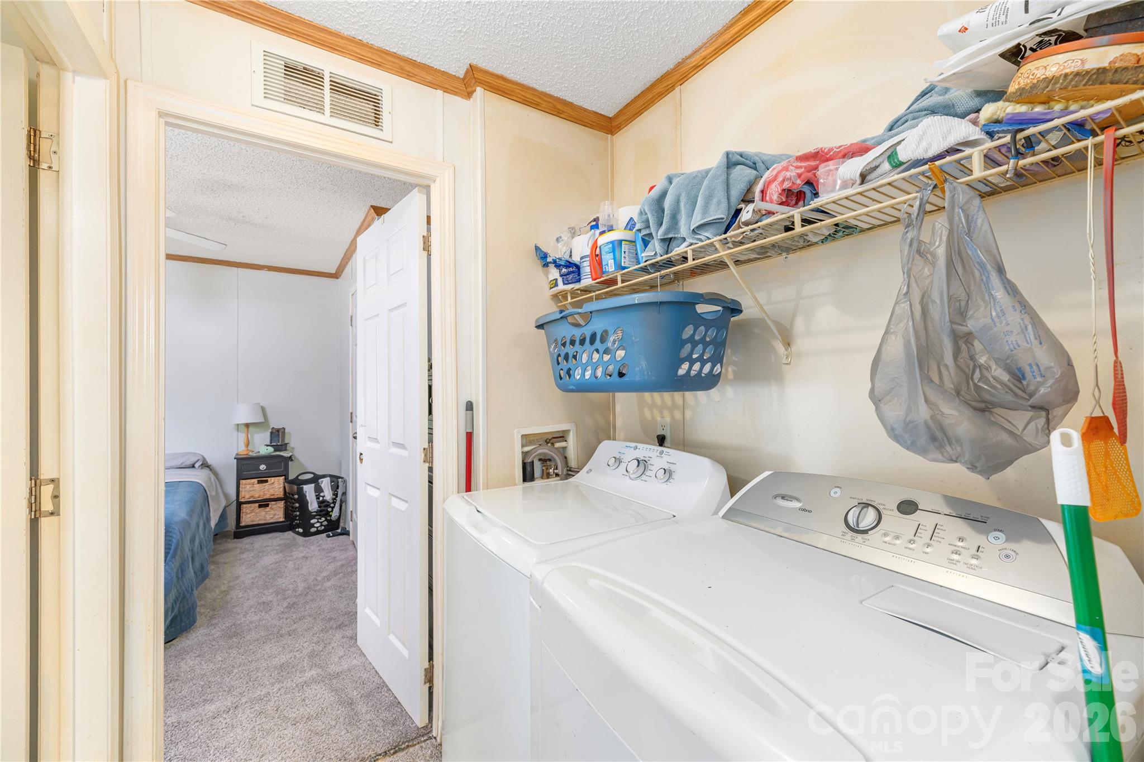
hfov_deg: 104.3
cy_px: 381
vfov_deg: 81.2
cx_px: 572
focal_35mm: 14
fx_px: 445
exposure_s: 1/80
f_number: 8
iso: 320
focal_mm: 14
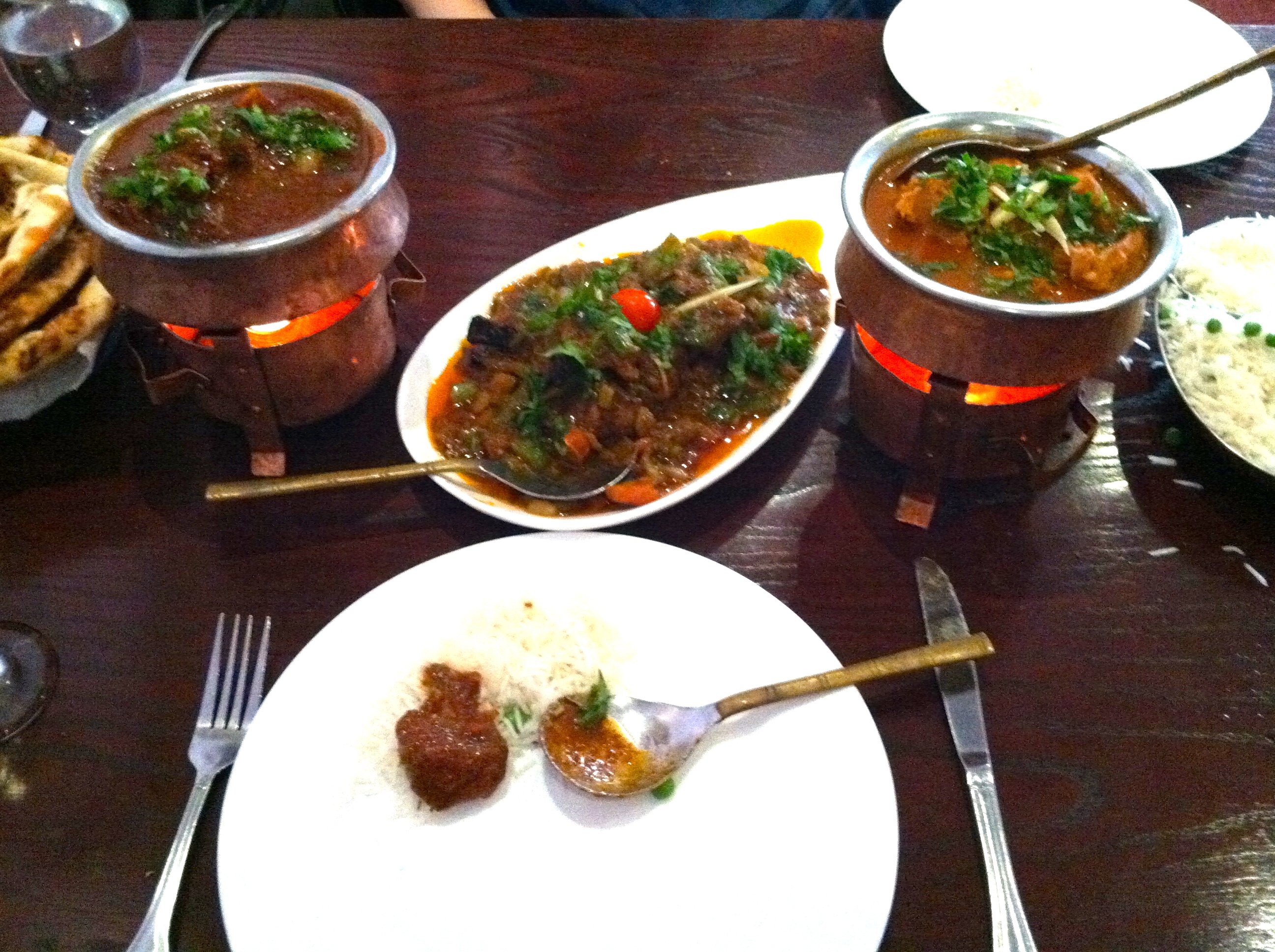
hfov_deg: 52.7
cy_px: 476
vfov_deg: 40.6
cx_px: 638
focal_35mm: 35
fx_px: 1287
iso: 1000
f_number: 2.8
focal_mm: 3.85
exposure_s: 1/15
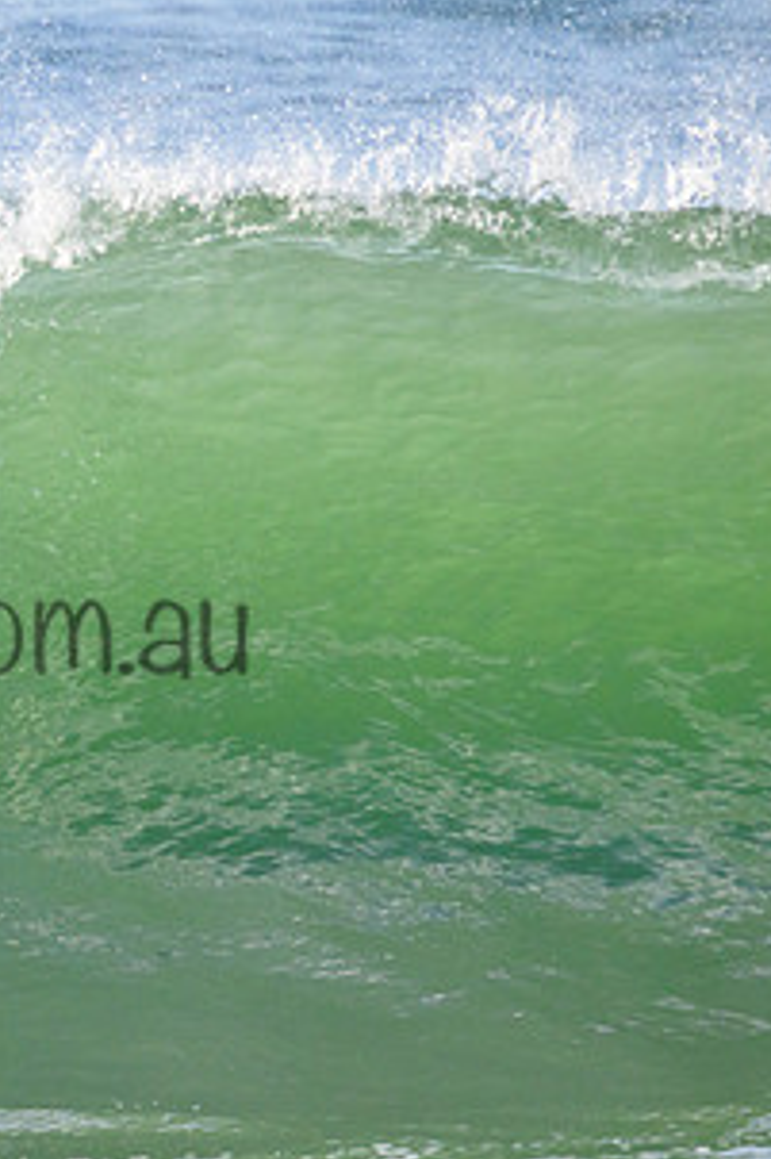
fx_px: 49397
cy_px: 585
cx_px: -157
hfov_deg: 0.9
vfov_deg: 1.3
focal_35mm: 1536
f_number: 11
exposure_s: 1/2000
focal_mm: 800
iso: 1400
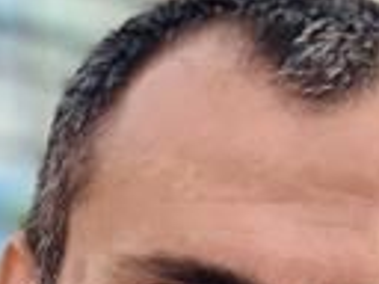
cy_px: 527
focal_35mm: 264
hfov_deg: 7.5
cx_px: 317
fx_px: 2890
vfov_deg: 5.5
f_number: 2.4
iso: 16
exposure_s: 1/156
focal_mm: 6
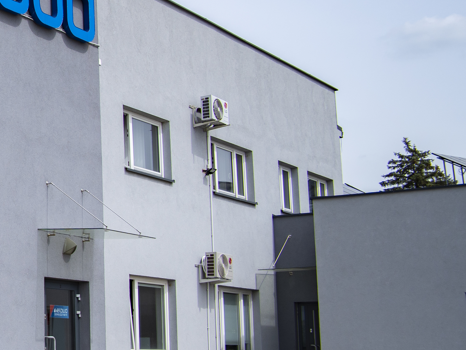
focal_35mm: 71
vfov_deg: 20.7
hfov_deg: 22.7
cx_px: -219
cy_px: 169
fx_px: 956
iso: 200
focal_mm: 24
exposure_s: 1/5000
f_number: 2.8
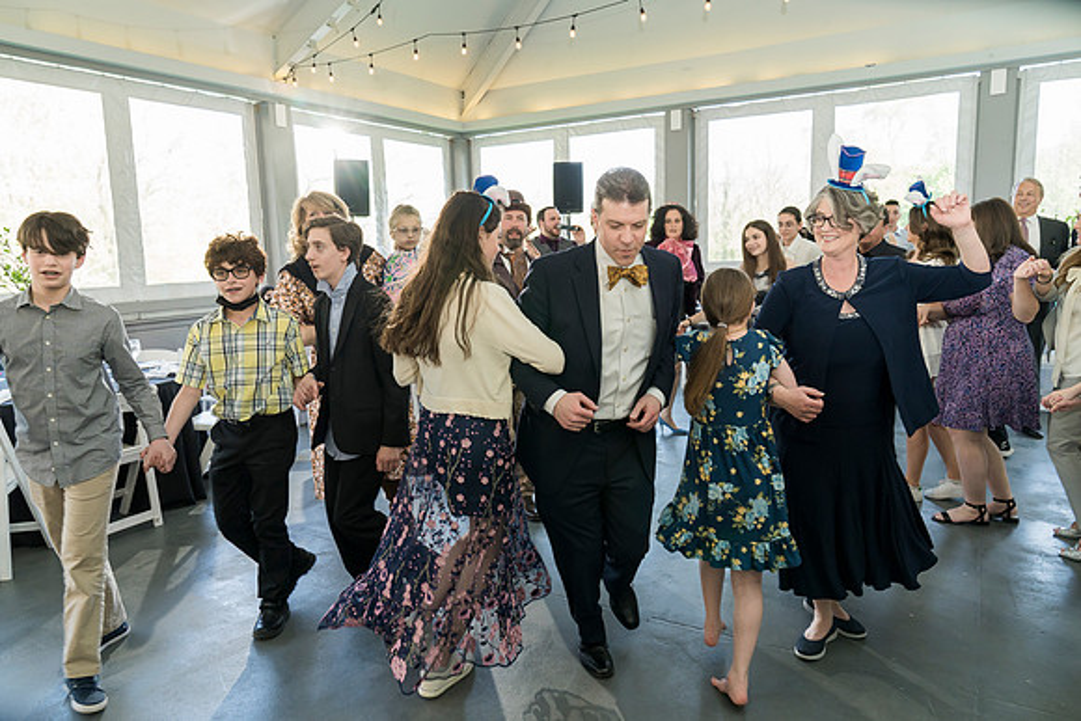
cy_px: 360
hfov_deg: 73.7
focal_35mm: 24
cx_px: 540
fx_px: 721
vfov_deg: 53.2
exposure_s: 1/200
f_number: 5
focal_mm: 24
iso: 1250
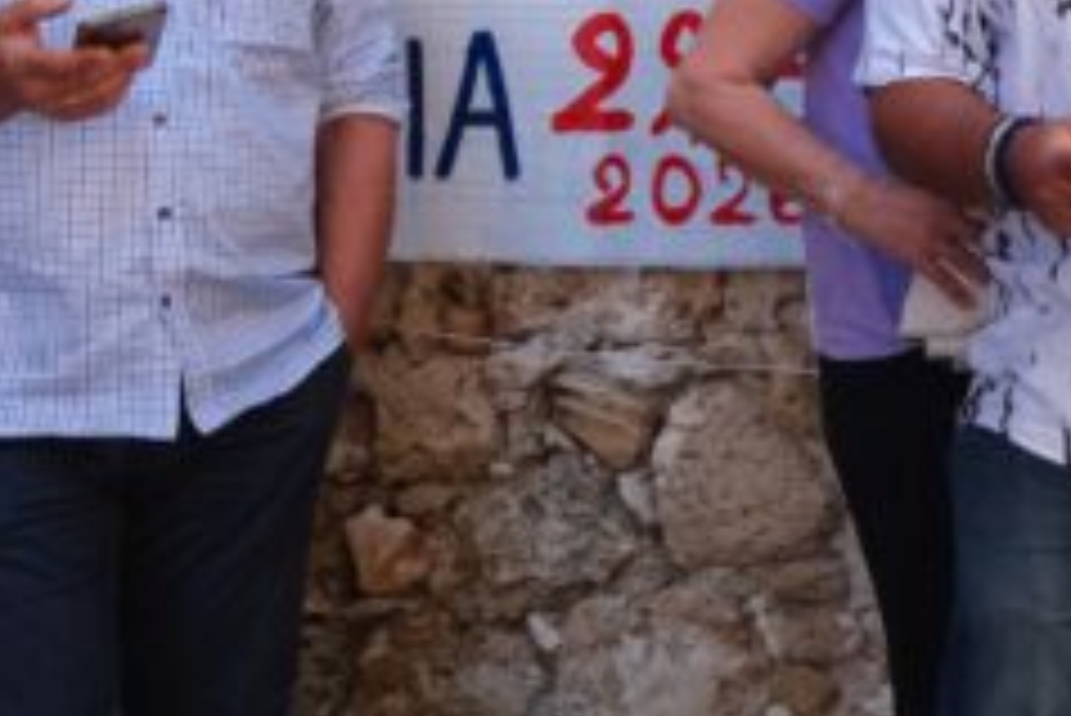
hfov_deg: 19.7
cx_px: 1678
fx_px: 2590
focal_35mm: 87
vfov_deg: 15.4
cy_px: -5
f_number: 4
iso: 2500
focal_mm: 18.2
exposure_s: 1/2000
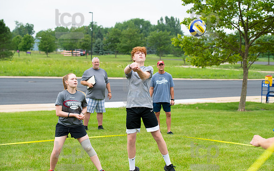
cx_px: 137
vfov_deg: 16.3
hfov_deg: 25.8
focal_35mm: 80
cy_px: 91
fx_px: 597
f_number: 4.5
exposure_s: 1/2000
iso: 320
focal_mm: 78
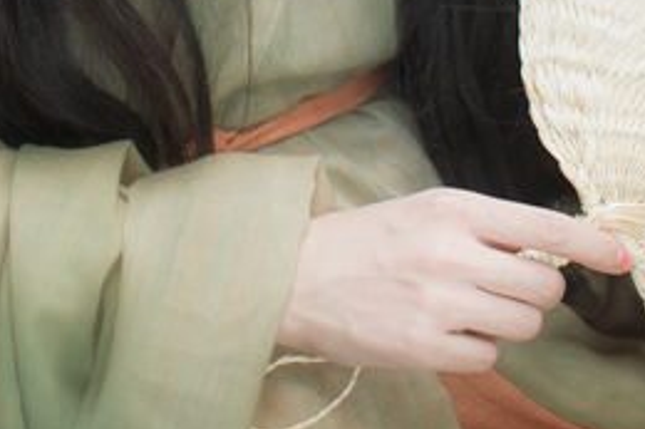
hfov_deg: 9.1
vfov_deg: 5.9
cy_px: -511
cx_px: 278
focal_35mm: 226
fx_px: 4046
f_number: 1.4
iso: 500
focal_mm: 50
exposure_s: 1/100
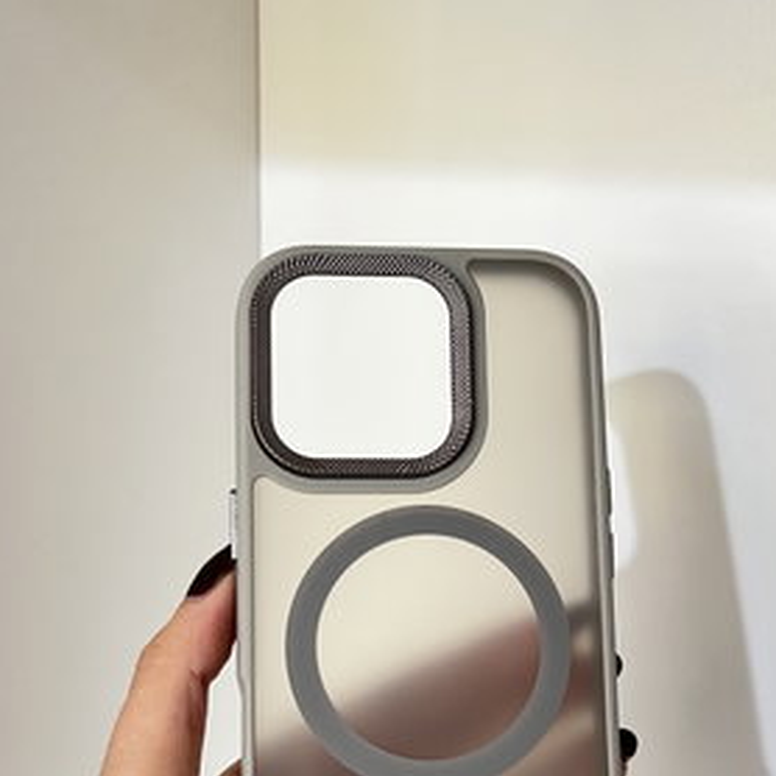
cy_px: 585
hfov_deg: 38.3
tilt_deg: -21.5
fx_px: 1116
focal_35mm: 44
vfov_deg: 37.4
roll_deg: -0.2
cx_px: 391
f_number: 1.5
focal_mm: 5.7
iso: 200
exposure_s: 1/50
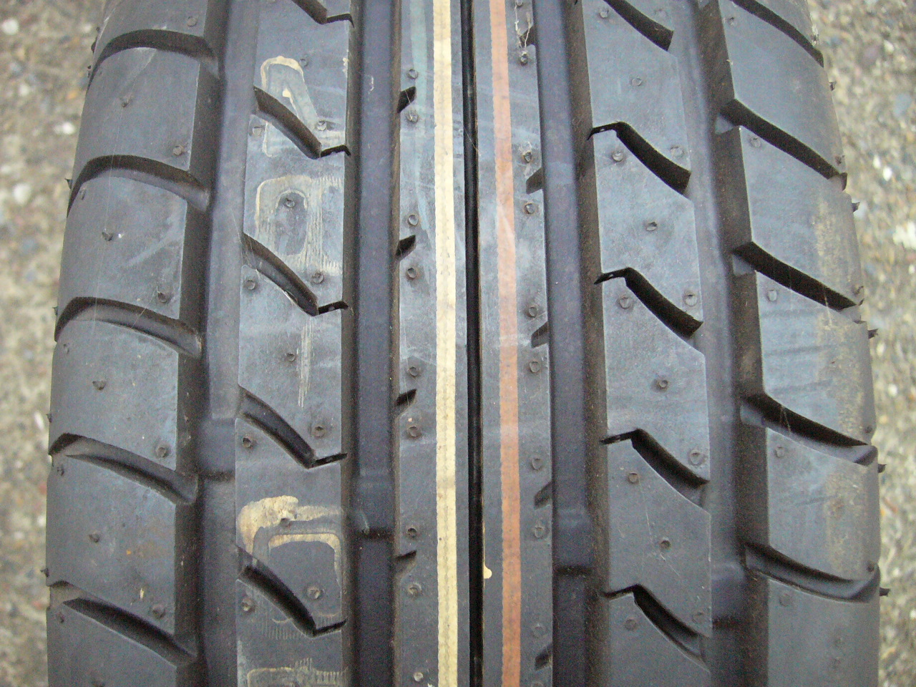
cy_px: 344
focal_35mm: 35
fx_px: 926
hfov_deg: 52.6
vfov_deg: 40.7
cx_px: 458
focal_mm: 5.8
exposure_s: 1/30
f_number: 2.8
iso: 400
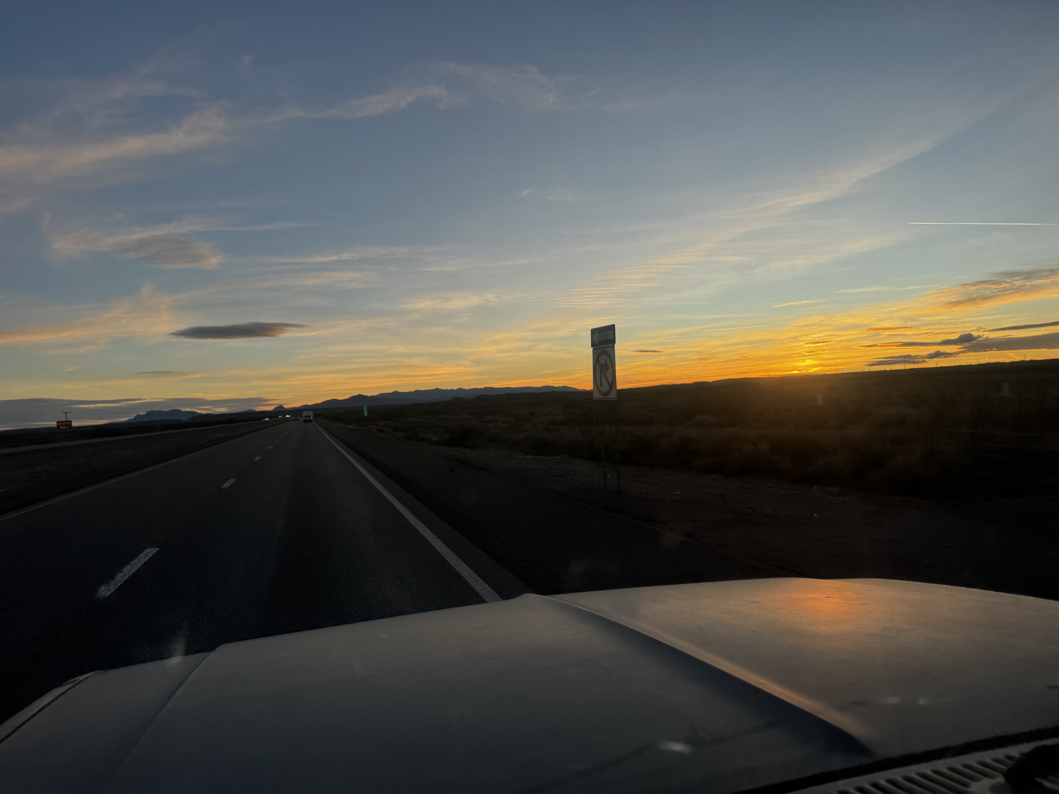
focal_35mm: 24
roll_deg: +4.2
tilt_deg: +0.4
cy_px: 397
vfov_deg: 56.8
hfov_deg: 71.6
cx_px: 530
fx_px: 734
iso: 80
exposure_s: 1/773
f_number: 1.78
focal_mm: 6.76
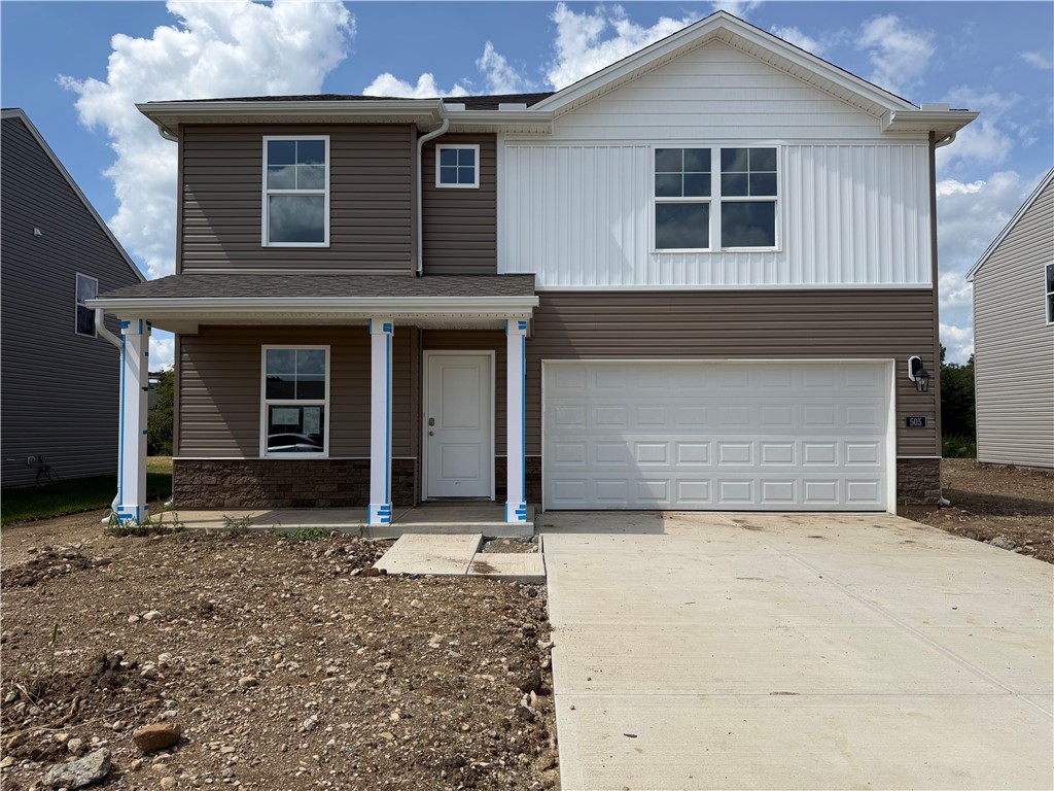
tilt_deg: +2.1
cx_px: 527
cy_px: 396
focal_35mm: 24
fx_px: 731
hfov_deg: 71.6
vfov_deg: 56.8
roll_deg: -0.6
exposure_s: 1/8130
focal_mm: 6.76
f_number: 1.78
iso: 80
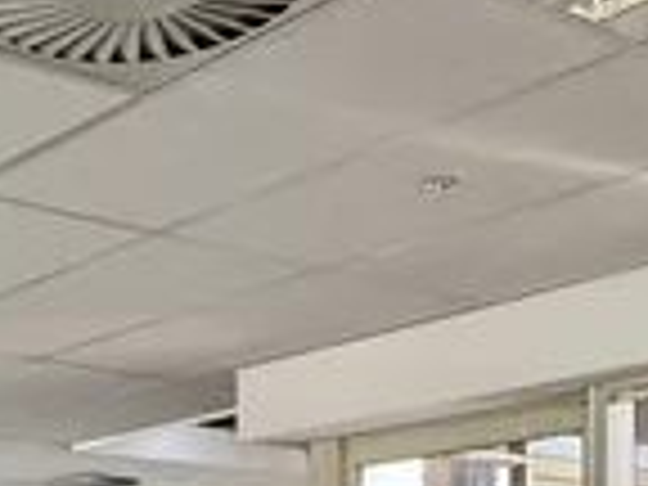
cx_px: -198
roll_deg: +0.3
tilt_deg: -1.4
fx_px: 1460
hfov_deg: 22.4
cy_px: 724
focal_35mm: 78
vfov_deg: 17.1
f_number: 2.2
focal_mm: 2.22
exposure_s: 1/100
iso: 100
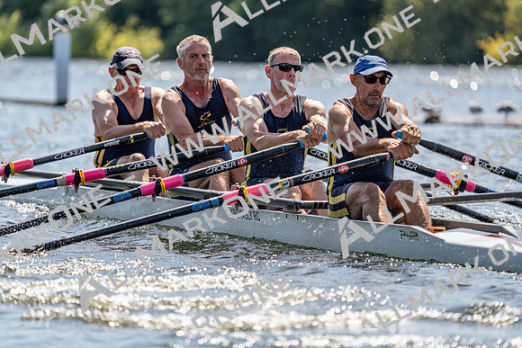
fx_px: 5714
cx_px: 261
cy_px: 174
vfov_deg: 3.5
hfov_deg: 5.2
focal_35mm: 394
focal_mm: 394
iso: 320
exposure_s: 1/2000
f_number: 6.3
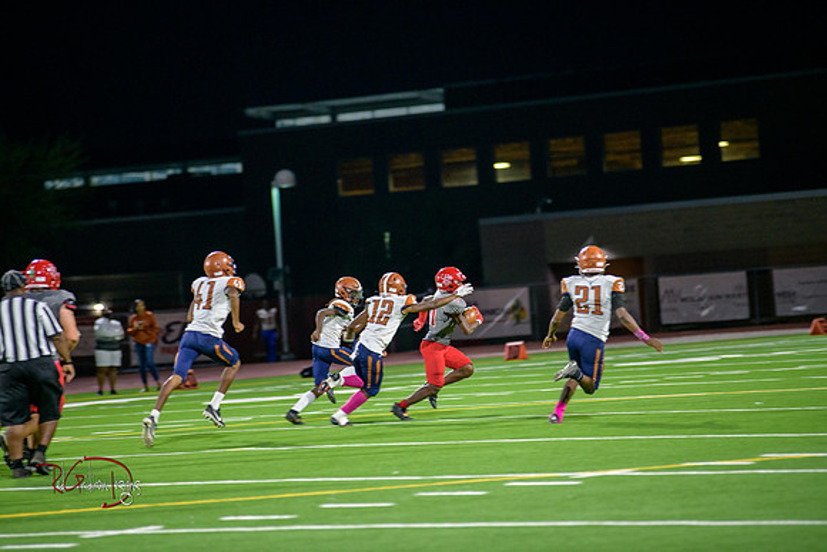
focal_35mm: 200
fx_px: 4595
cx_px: 414
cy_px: 276
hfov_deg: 10.3
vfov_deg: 6.9
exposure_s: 1/250
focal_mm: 200
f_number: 2.8
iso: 1600
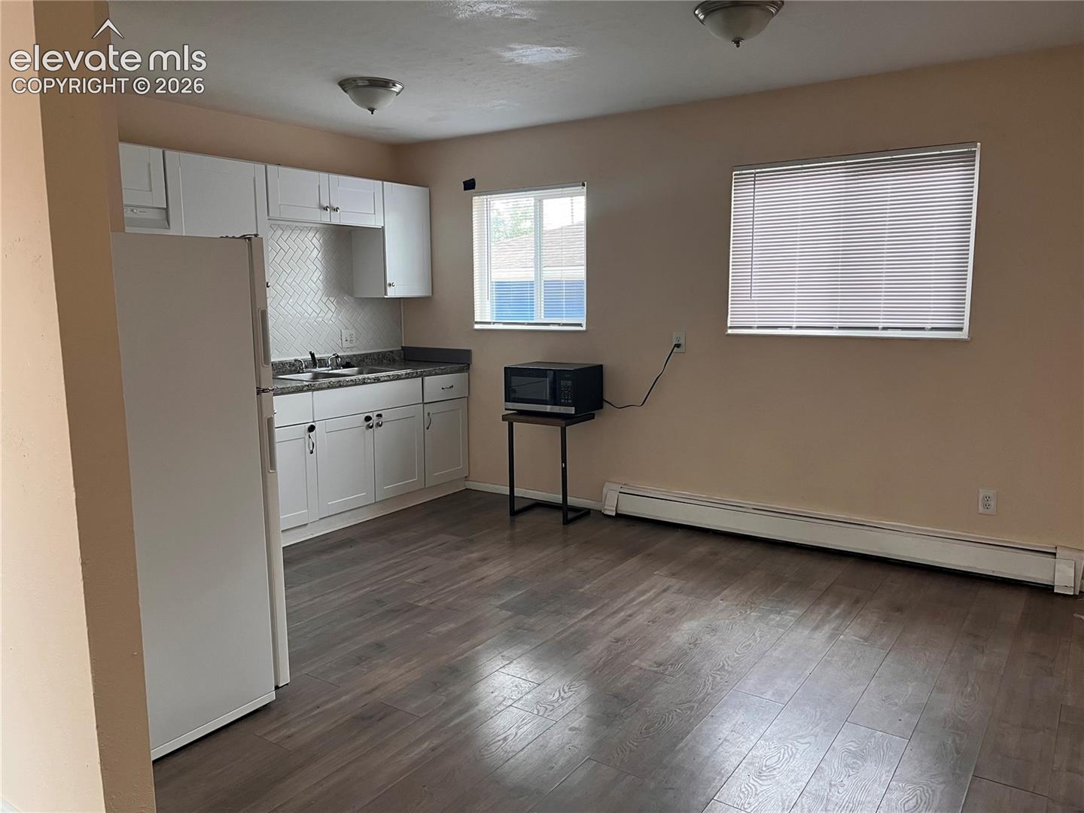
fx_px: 814
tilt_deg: -8.5
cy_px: 406
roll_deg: +0.6
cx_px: 542
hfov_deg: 67.3
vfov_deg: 53.1
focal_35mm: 26
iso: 125
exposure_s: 1/71
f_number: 1.6
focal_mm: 5.1
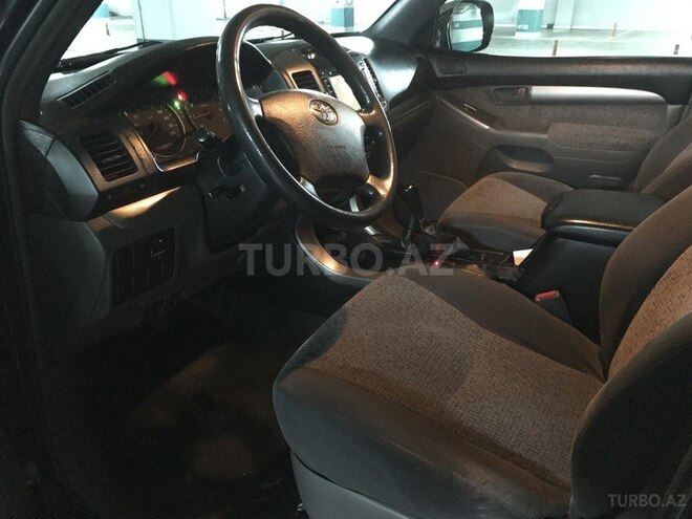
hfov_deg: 63.4
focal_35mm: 28
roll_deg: +0.6
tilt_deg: -25.3
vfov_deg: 49.7
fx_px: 560
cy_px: 260
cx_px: 346
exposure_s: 1/4
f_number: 1.8
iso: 400
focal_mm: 3.99
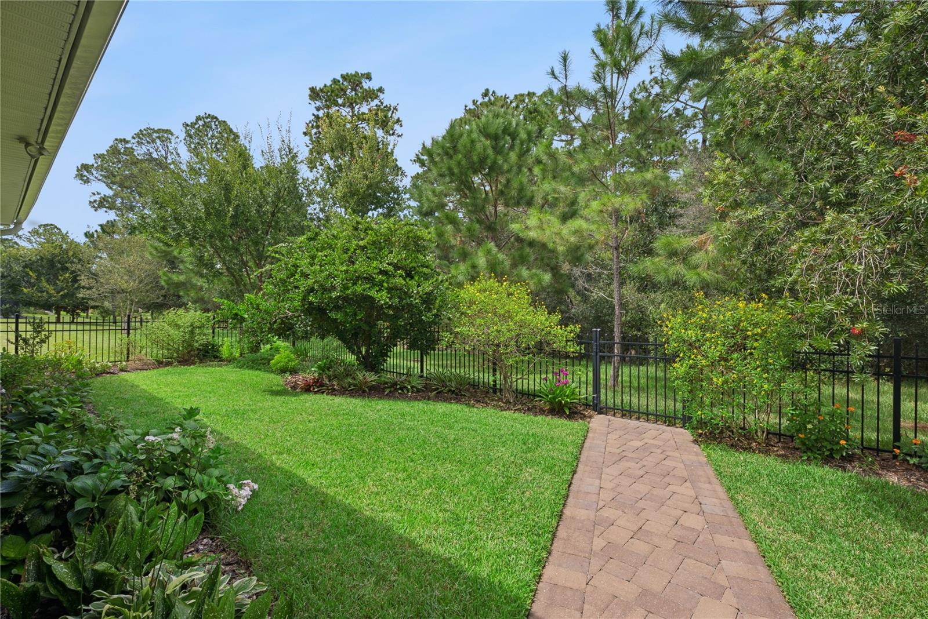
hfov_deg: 96.7
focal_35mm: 16
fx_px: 413
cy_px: 310
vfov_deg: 73.8
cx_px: 464
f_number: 10
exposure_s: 1/50
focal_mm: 16
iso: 80
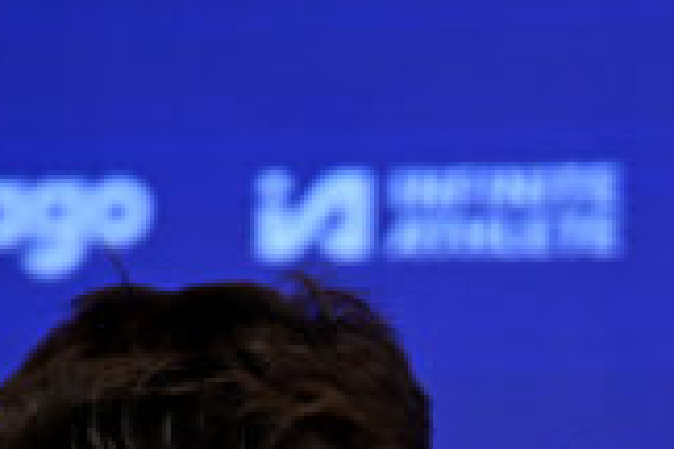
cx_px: 433
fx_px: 17335
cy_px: 1035
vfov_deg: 1.5
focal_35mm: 926
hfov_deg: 2.2
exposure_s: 1/500
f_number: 2.8
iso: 2000
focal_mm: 200
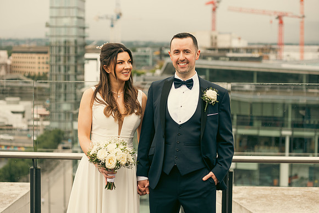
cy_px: 106
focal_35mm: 80
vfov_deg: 17.1
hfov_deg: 25.4
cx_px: 160
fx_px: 709
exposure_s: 1/250
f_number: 3.5
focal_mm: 80
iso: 160
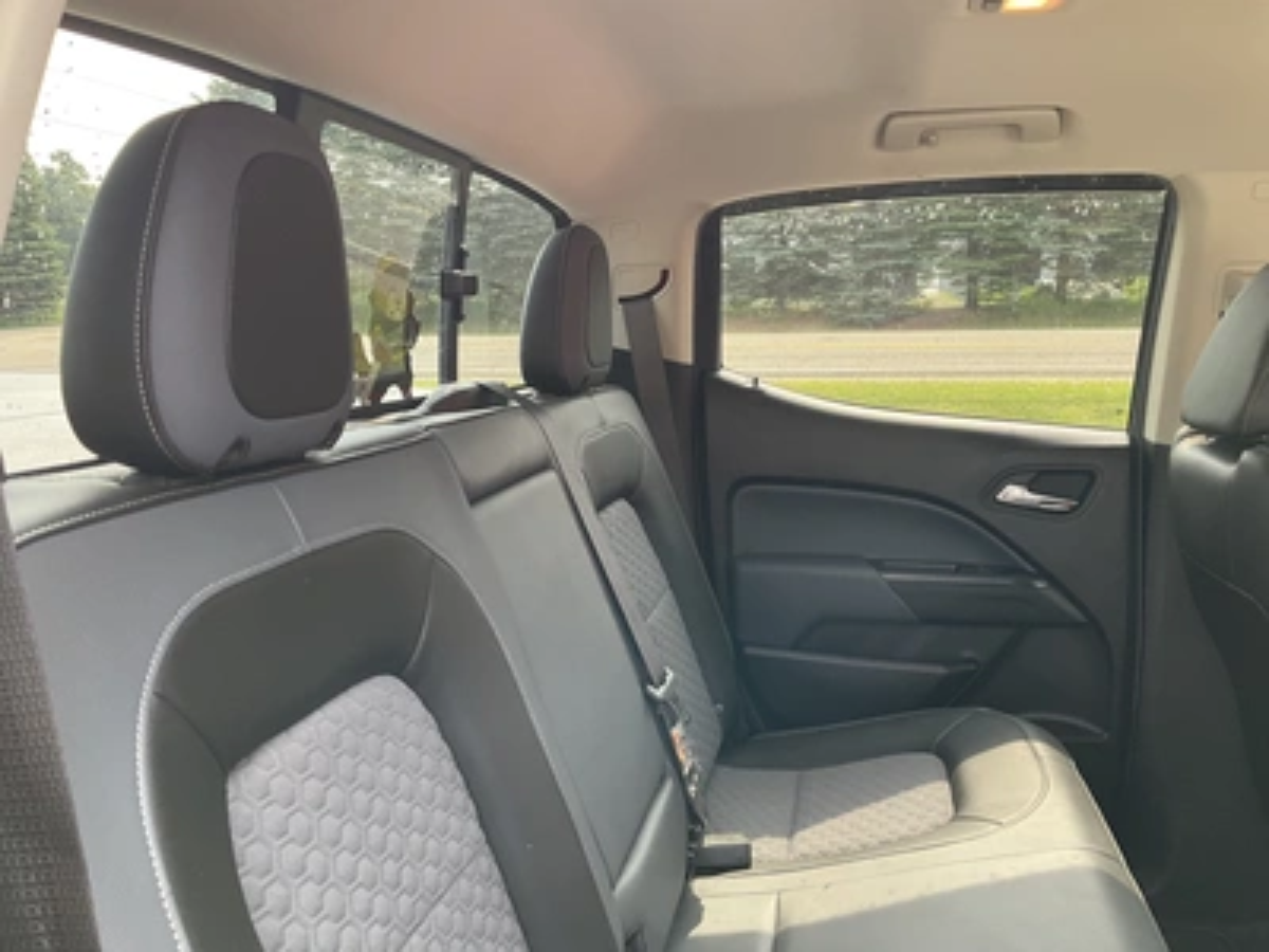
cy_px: 476
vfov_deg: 48.2
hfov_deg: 61.7
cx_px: 634
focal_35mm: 29
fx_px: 1063
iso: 50
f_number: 1.8
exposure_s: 1/122
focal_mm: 3
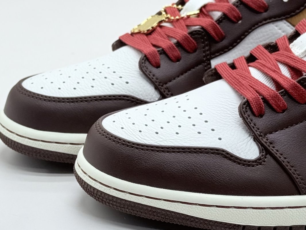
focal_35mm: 48
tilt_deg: -21.3
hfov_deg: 39.6
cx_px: 153
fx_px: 424
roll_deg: +0.1
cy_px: 115
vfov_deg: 30.3
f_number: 1.78
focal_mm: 6.76
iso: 64
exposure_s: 1/631
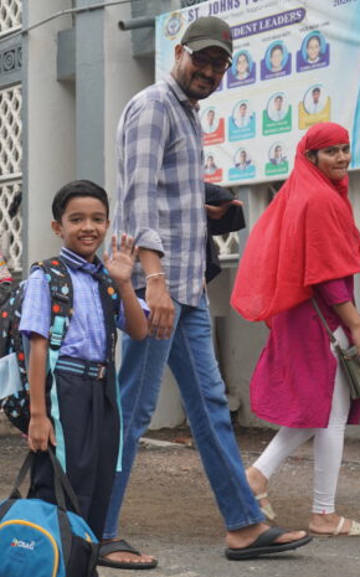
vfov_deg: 32.0
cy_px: 308
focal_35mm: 64
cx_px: 11
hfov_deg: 19.8
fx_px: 1006
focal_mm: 38
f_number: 4
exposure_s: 1/160
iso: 200
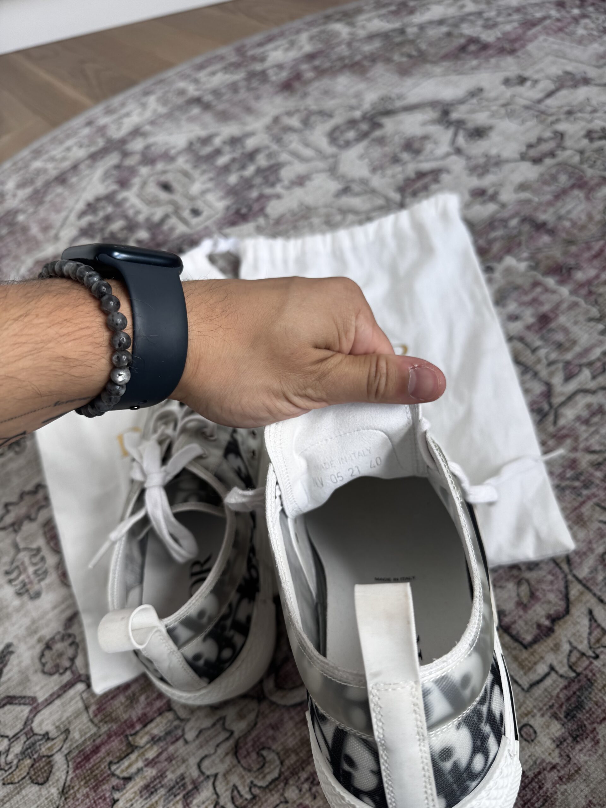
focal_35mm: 24
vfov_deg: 71.6
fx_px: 560
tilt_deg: -51.0
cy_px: 404
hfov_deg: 56.8
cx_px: 303
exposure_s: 1/132
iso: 50
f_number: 1.78
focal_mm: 6.76
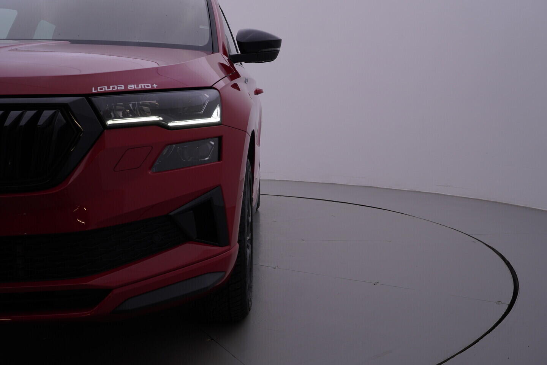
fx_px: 547
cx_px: 274
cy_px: 182
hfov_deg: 53.1
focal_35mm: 36
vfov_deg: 36.9
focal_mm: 24
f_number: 5.6
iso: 125
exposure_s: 1/125
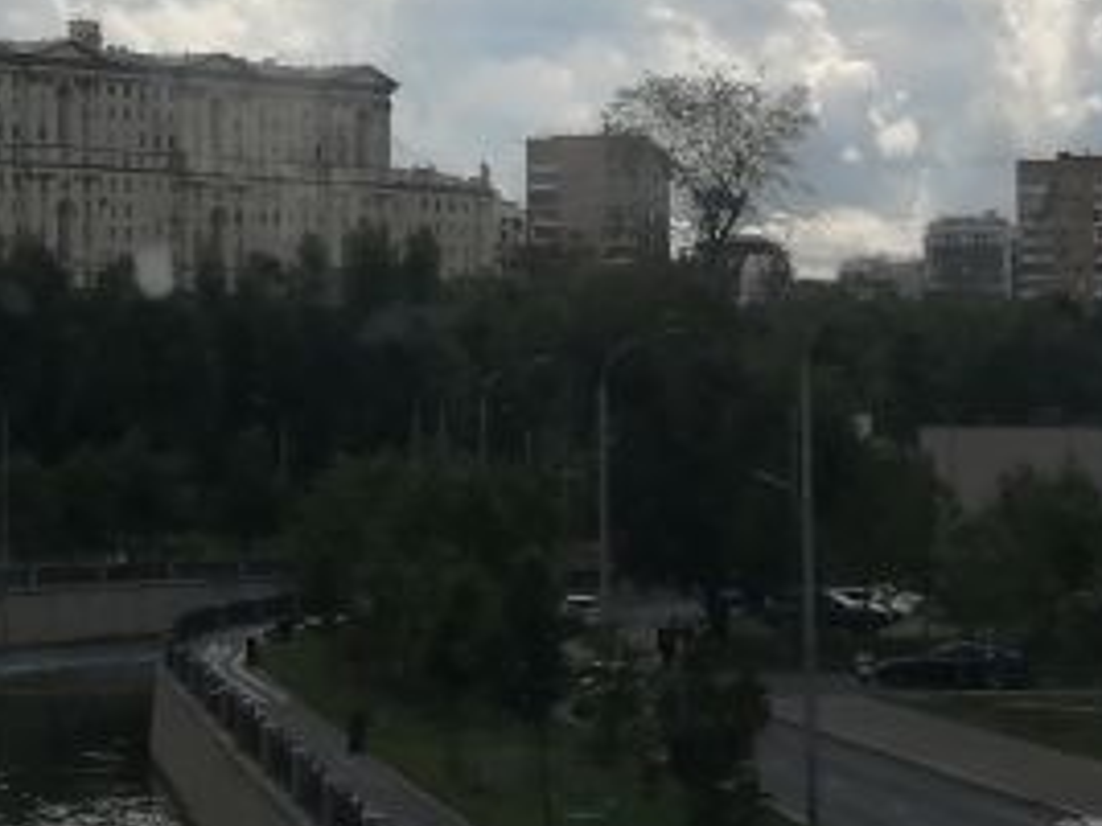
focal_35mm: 146
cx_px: -90
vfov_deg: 10.1
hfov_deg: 13.3
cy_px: 152
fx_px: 4648
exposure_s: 1/2033
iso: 50
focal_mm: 3.62
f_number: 1.8
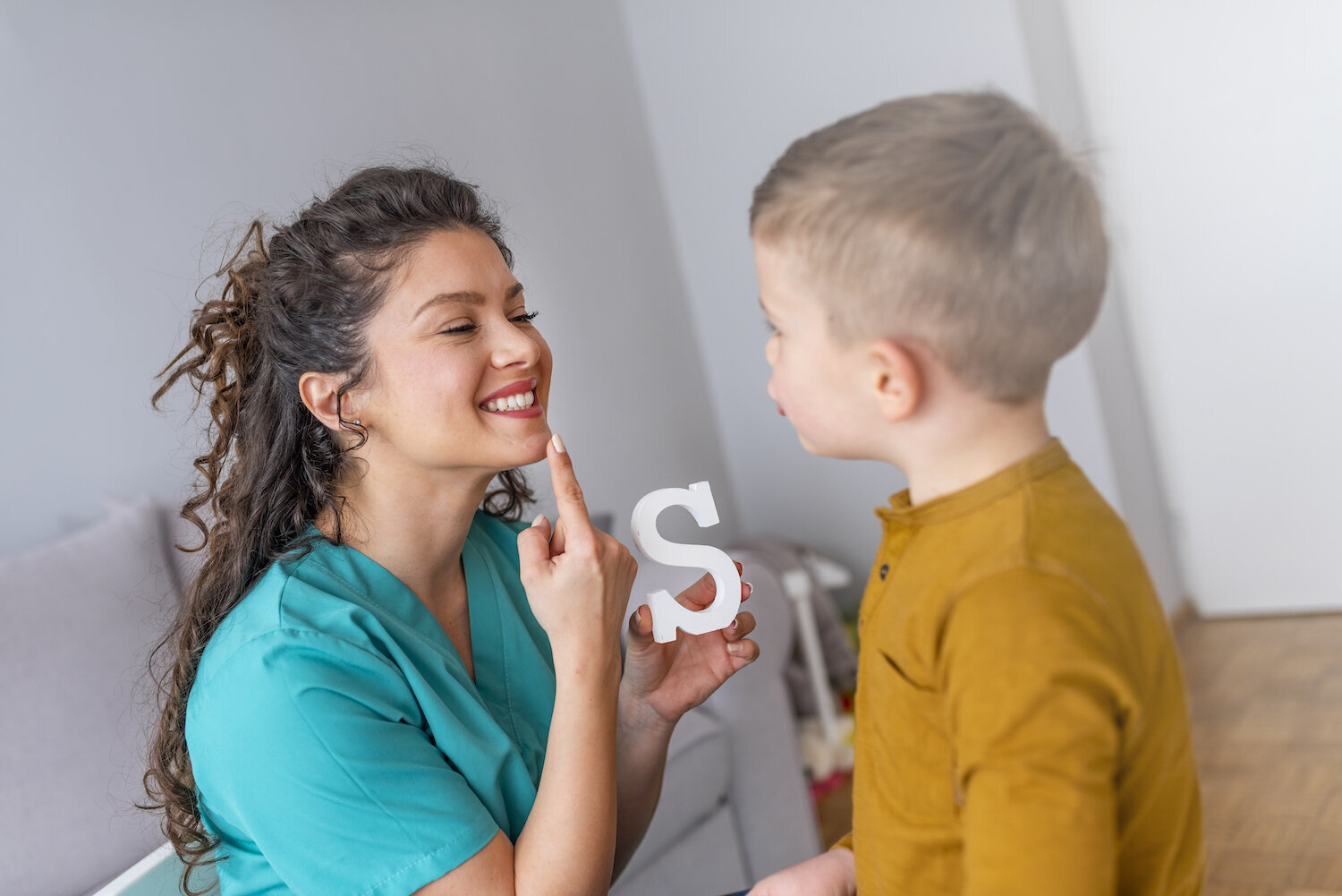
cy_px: 448
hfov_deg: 54.4
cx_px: 671
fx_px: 1305
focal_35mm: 35
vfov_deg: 37.9
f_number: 2.2
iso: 200
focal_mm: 35
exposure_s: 1/100
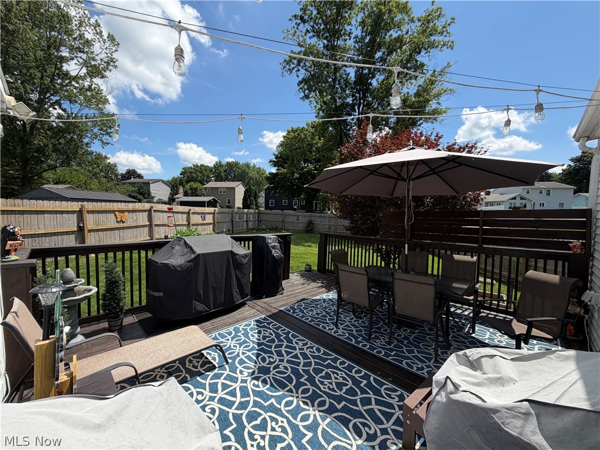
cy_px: 225
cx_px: 300
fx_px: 243
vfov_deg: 85.7
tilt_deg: -3.2
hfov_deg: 102.1
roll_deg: -0.2
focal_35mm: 14
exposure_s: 1/770
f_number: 2.2
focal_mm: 2.22
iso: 20
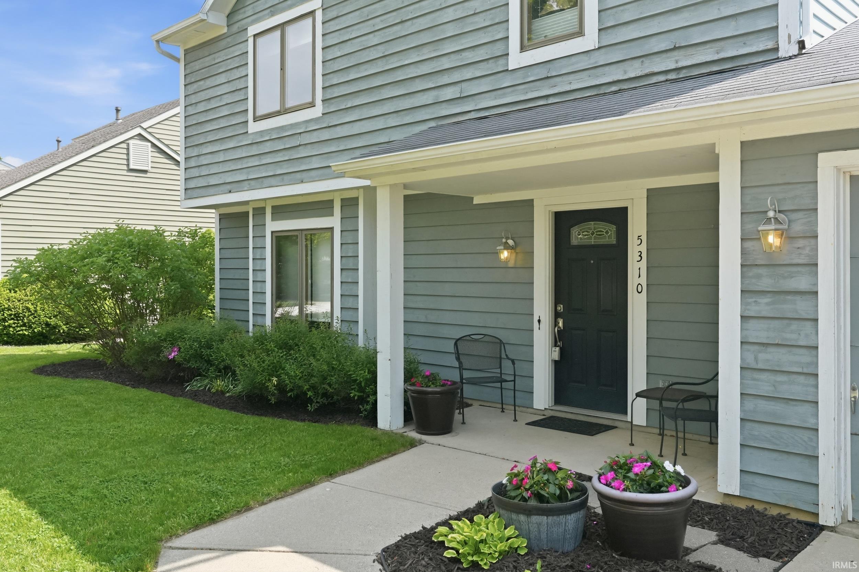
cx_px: 430
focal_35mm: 30
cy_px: 286
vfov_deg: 43.6
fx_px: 716
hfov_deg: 61.9
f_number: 7.1
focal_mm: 20
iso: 1600
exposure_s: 1/1250
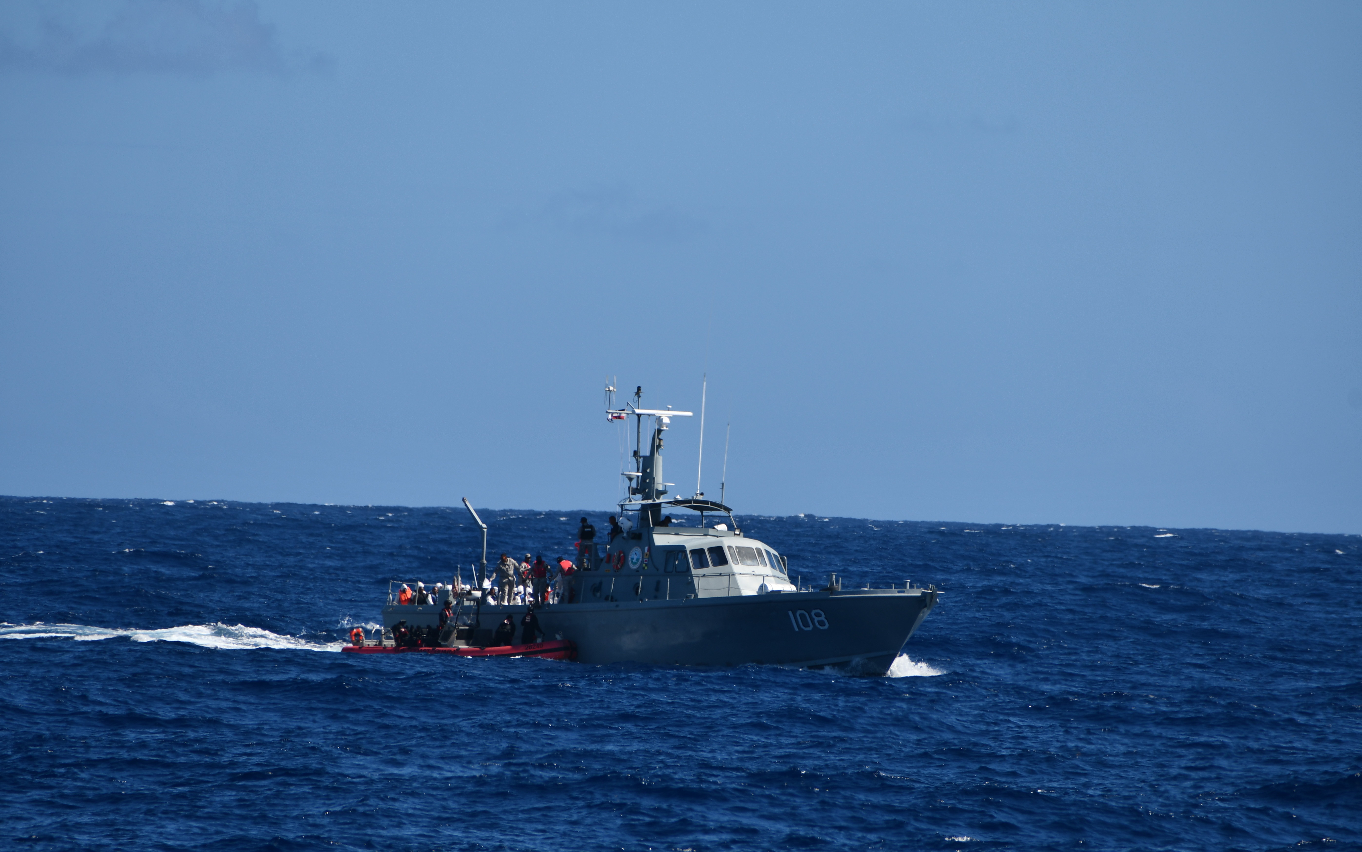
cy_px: 440
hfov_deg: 4.6
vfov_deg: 2.9
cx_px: 681
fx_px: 17038
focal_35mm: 459
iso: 100
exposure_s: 1/500
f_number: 8
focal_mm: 300
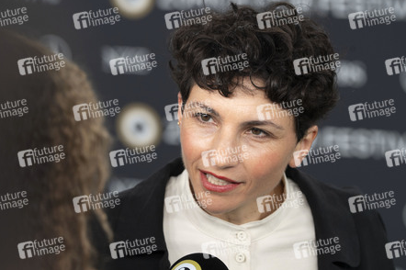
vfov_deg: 6.7
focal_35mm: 204
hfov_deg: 10.1
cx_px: 201
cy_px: 133
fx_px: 2299
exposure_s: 1/400
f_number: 6.3
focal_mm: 200
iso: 1600
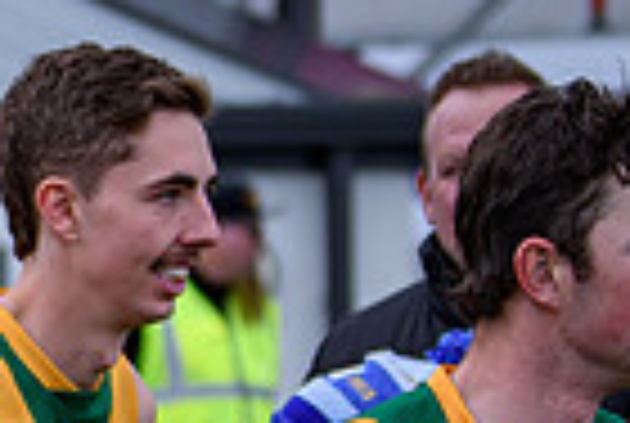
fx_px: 11136
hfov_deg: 3.2
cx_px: -712
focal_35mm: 635
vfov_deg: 2.2
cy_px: 354
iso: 140
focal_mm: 70
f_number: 2.8
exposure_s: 1/2000
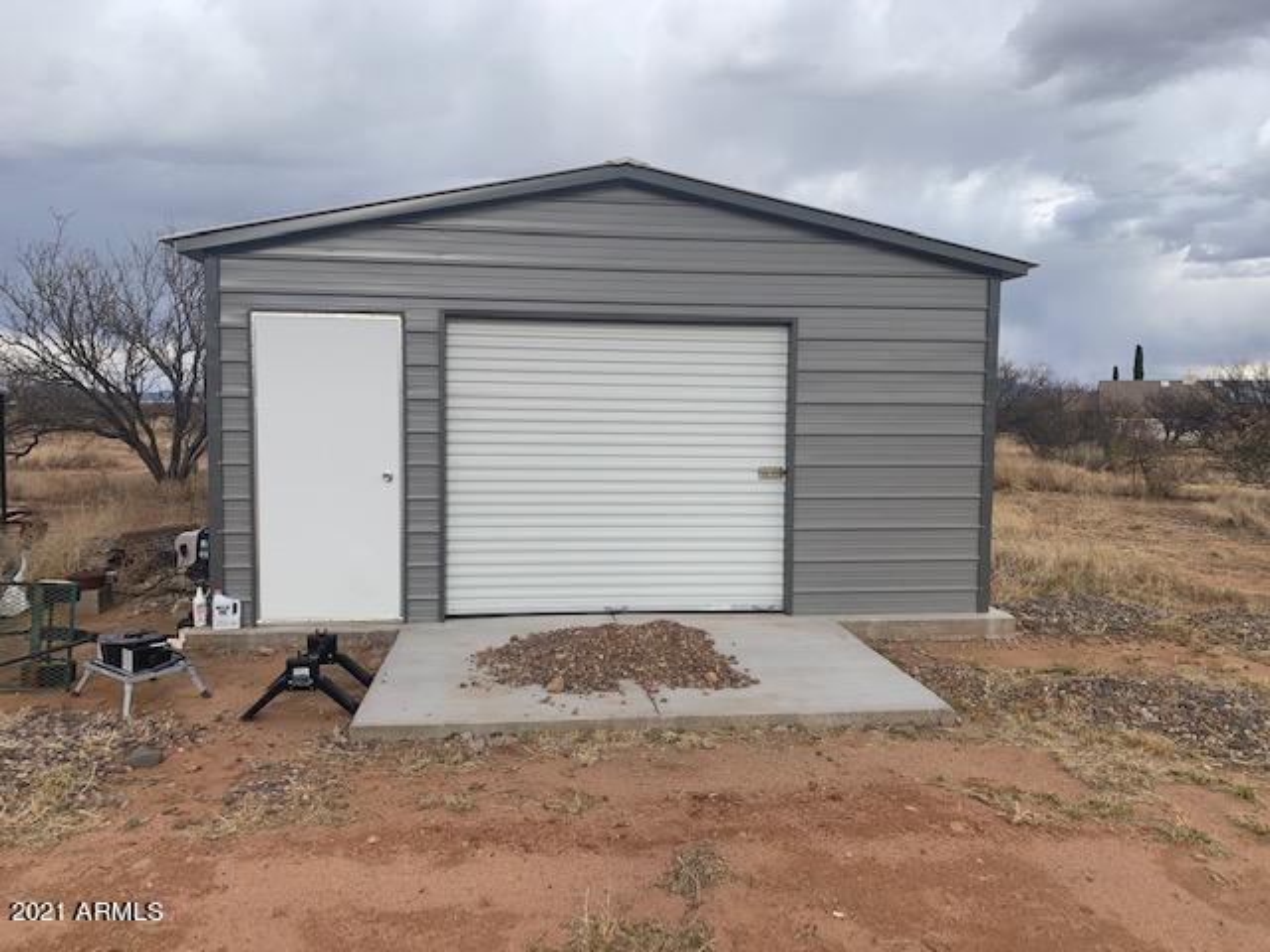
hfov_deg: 67.3
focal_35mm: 26
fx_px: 954
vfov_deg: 53.1
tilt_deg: -4.9
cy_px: 476
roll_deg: -1.4
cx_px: 635
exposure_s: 1/1205
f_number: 1.8
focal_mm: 4.25
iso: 25
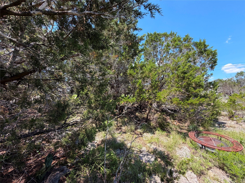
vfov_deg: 85.7
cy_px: 92
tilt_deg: +5.1
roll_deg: +0.0
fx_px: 99
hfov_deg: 102.1
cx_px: 122
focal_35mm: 14
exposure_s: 1/502
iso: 50
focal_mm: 2.22
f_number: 2.2
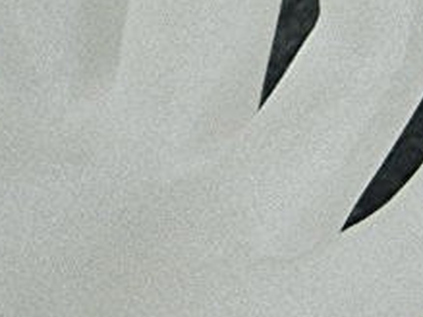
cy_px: -68
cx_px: 4
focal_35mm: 199
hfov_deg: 9.9
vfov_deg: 7.4
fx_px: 2430
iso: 496
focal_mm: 12.2
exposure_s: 1/30
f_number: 4.1
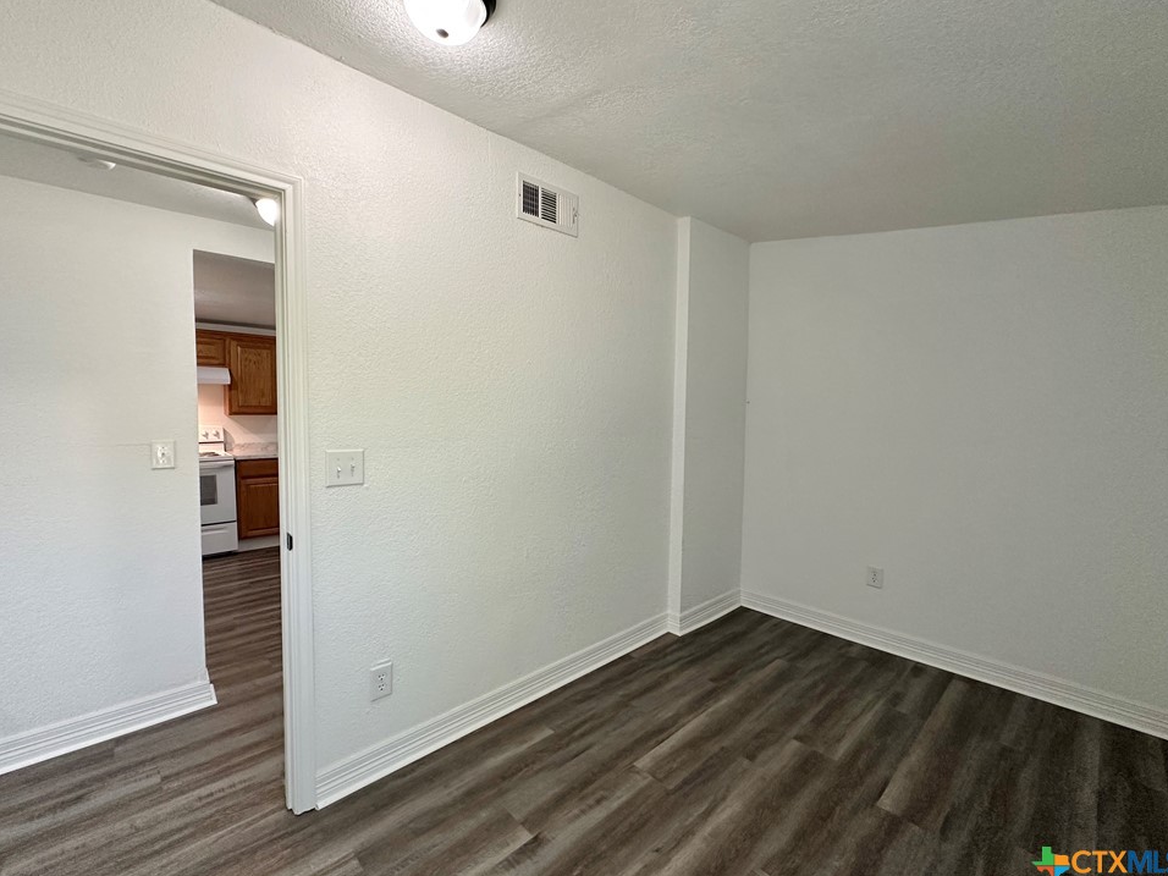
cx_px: 585
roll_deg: -0.8
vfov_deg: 81.7
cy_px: 437
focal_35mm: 15
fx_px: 506
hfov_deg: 98.2
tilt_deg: -3.1
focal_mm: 2.22
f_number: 2.2
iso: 250
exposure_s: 1/120
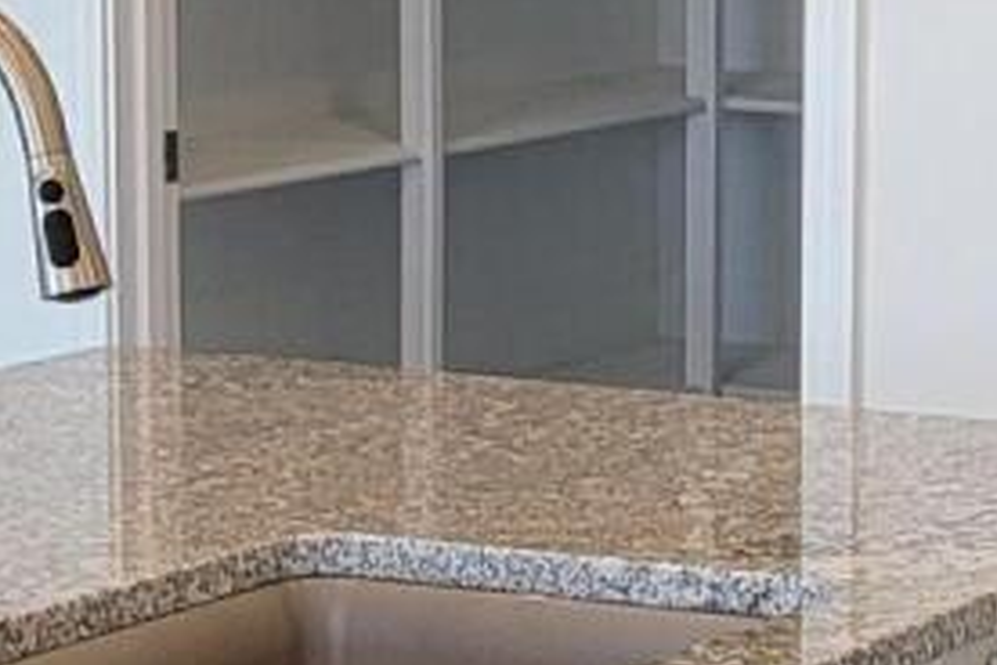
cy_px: 448
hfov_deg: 11.1
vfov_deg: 7.6
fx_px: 5012
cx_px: 1315
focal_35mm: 181
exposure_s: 1/120
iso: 100
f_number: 1.8
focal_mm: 6.7
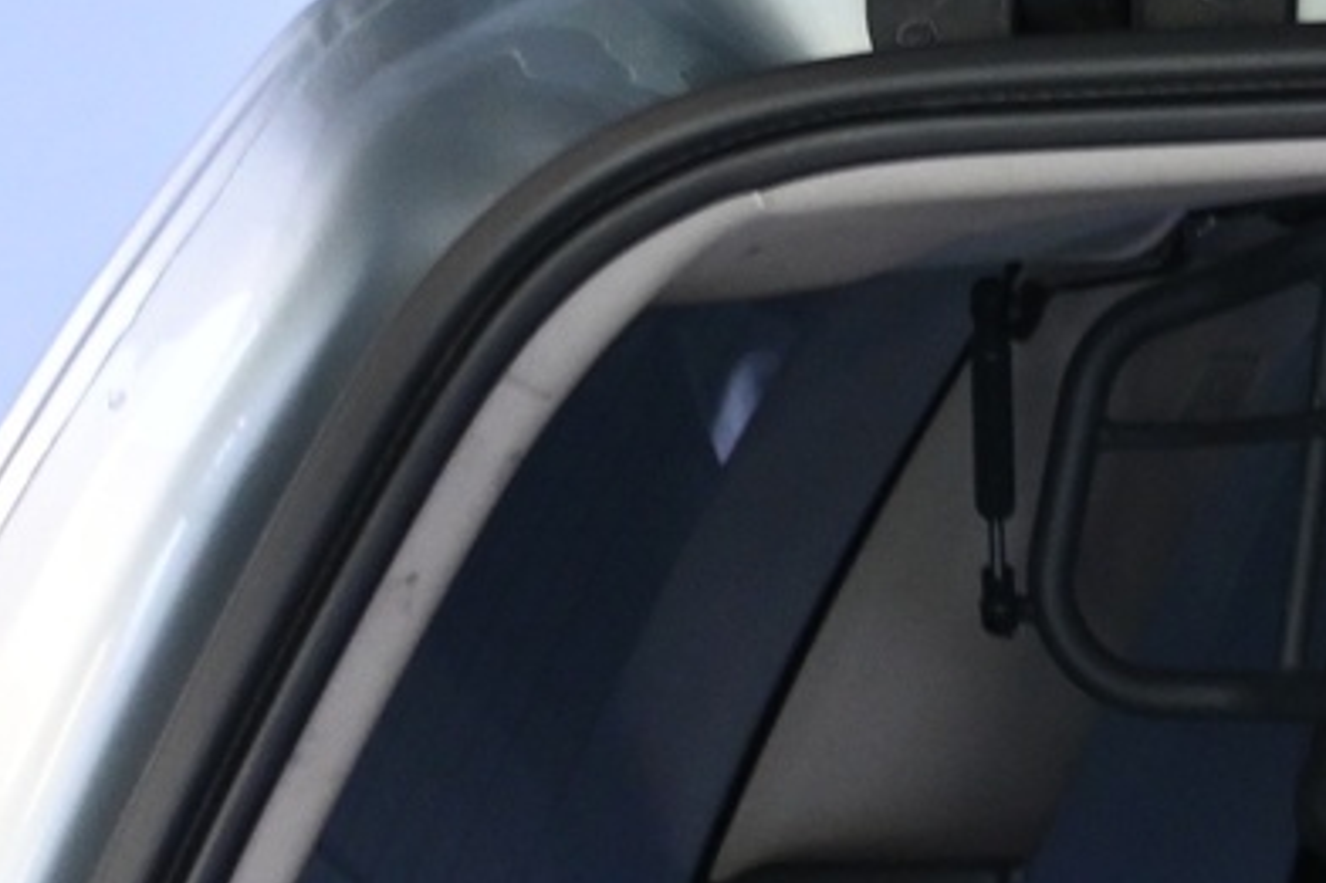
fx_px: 7992
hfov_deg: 9.2
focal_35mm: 217
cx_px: 2172
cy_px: 1793
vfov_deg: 6.1
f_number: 5.3
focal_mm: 35
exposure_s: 1/60
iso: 1600
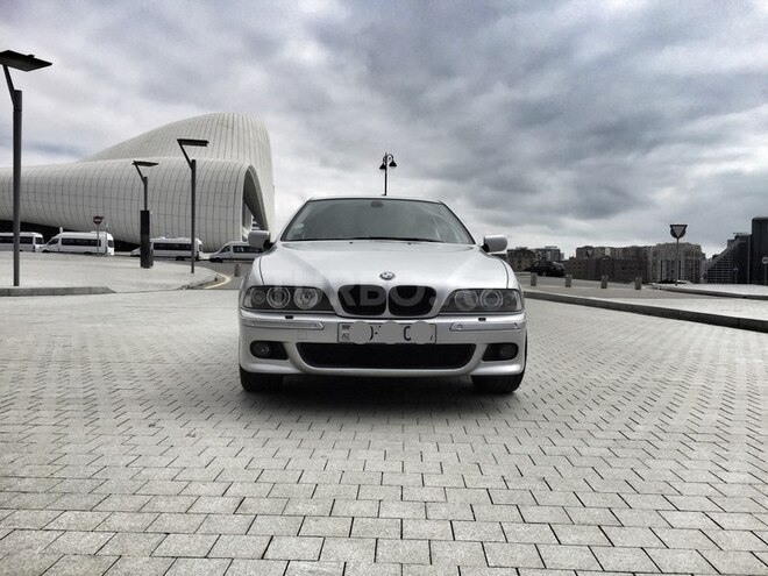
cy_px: 288
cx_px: 384
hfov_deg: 61.7
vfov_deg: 48.2
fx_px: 643
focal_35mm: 29
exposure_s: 1/3968
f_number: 2.2
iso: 32
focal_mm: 4.15
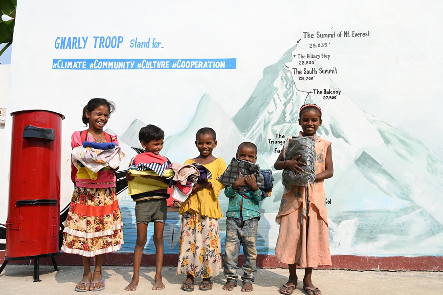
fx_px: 375
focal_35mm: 30
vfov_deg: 42.9
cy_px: 148
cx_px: 222
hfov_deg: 61.1
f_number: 8
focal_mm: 30.5
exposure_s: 1/200
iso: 125
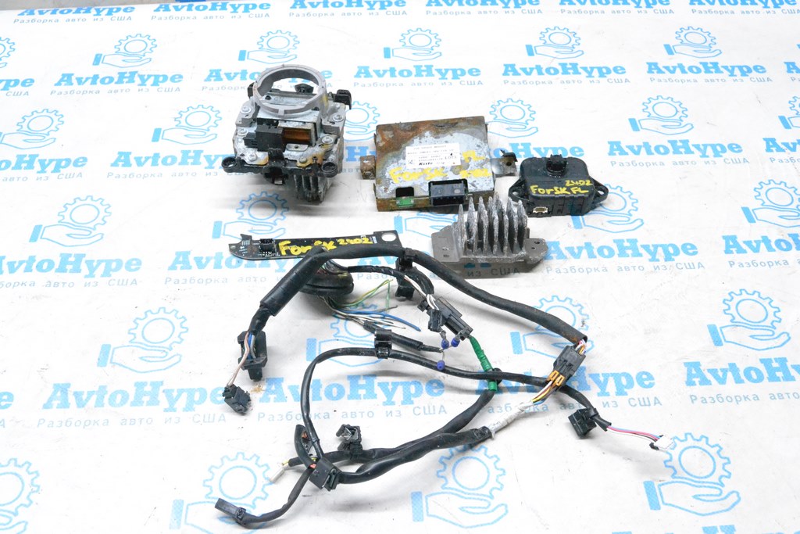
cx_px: 400
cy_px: 267
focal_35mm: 36
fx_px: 800
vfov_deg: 36.9
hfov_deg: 53.1
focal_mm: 24
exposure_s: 1/160
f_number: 9
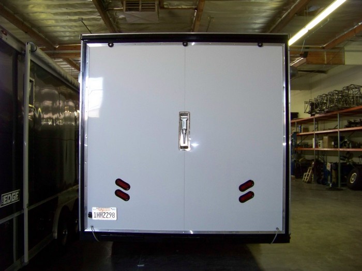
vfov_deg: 39.7
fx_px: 376
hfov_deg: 51.4
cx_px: 181
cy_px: 136
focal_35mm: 36
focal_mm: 5.85
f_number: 2.8
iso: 200
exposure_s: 1/30
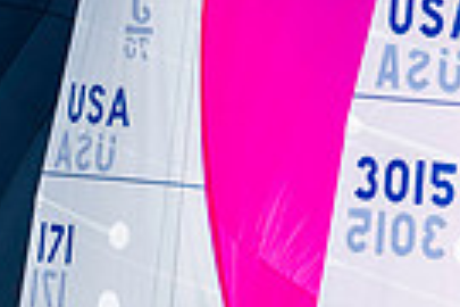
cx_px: 198
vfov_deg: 0.7
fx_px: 24774
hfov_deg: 1.1
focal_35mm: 1939
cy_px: 541
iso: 200
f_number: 5
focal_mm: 300
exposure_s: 1/3200
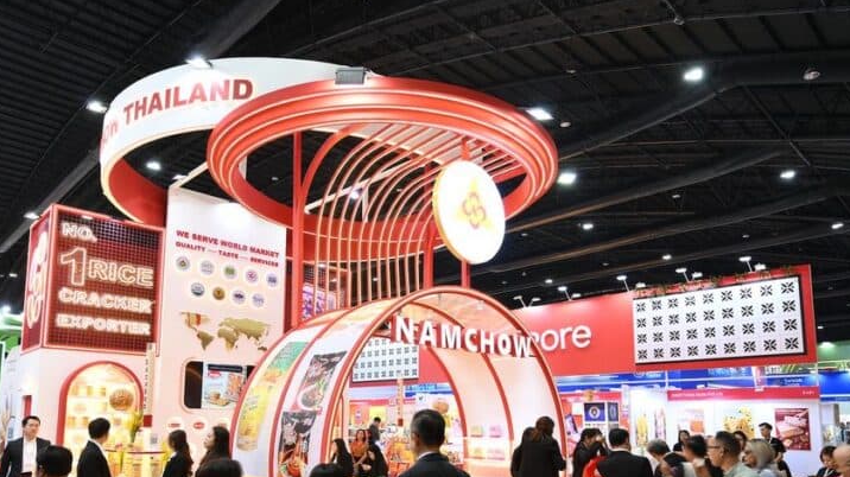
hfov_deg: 69.8
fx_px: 608
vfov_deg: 41.6
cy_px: 355
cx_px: 391
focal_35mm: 27
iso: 100
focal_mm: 18
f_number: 4
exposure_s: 1/13
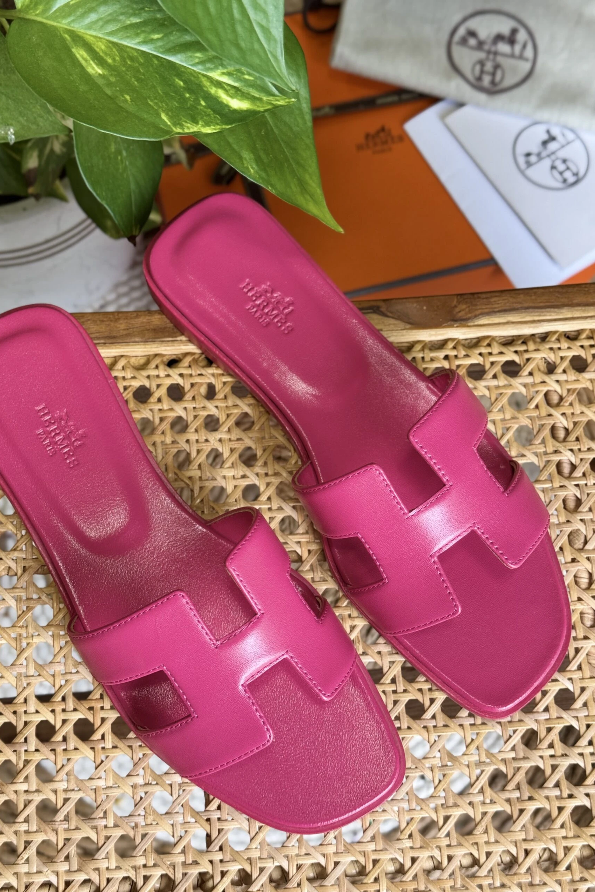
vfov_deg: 39.6
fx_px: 1239
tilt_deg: -76.1
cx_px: 261
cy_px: 446
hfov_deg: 27.0
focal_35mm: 50
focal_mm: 6.76
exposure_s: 1/121
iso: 80
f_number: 1.78
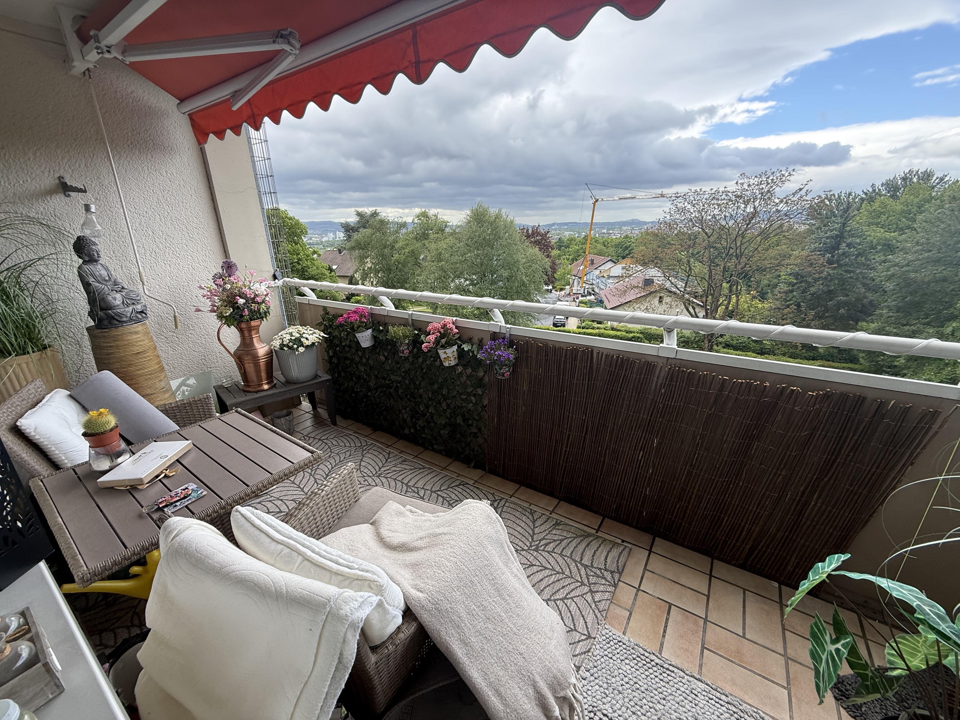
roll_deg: +0.9
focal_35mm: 14
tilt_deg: -18.0
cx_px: 480
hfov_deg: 102.1
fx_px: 388
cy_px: 360
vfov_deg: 85.7
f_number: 2.2
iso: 64
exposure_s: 1/231
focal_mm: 2.22
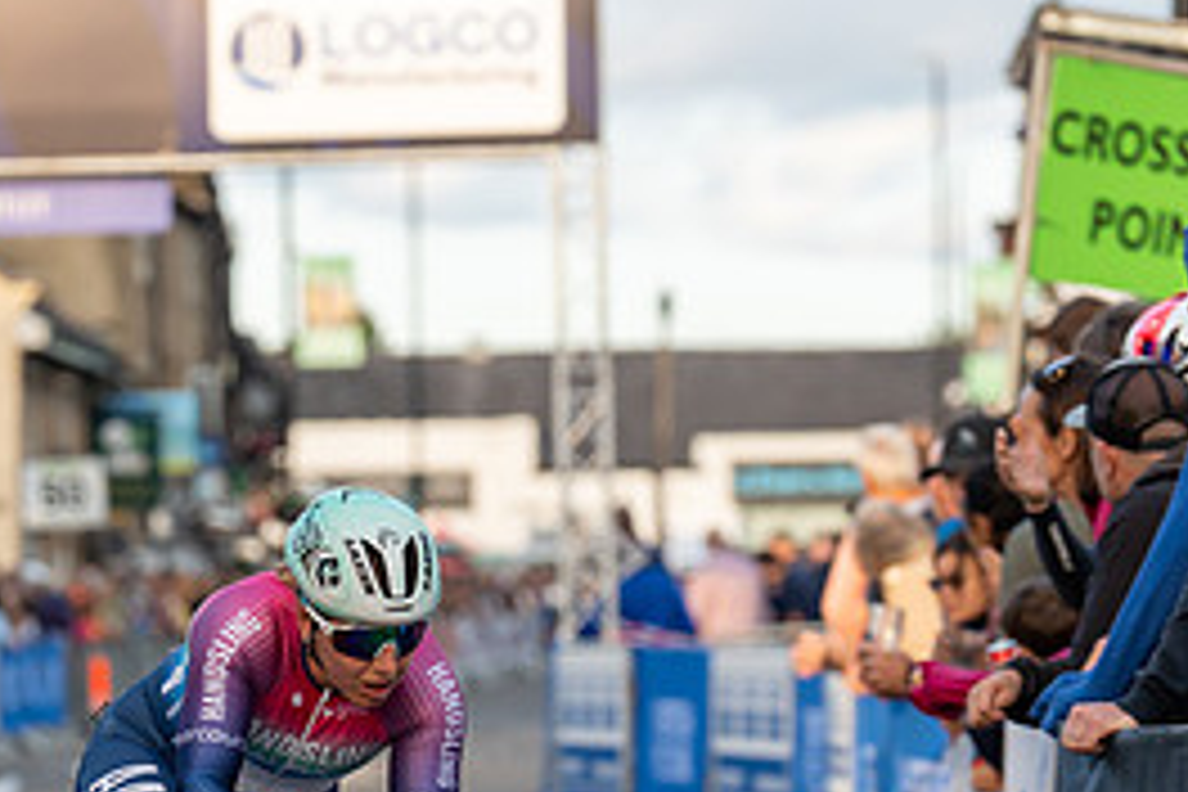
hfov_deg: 7.2
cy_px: 708
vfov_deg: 4.8
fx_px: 9371
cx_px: 27
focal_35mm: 284
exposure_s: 1/800
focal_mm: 122
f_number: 3.5
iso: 400
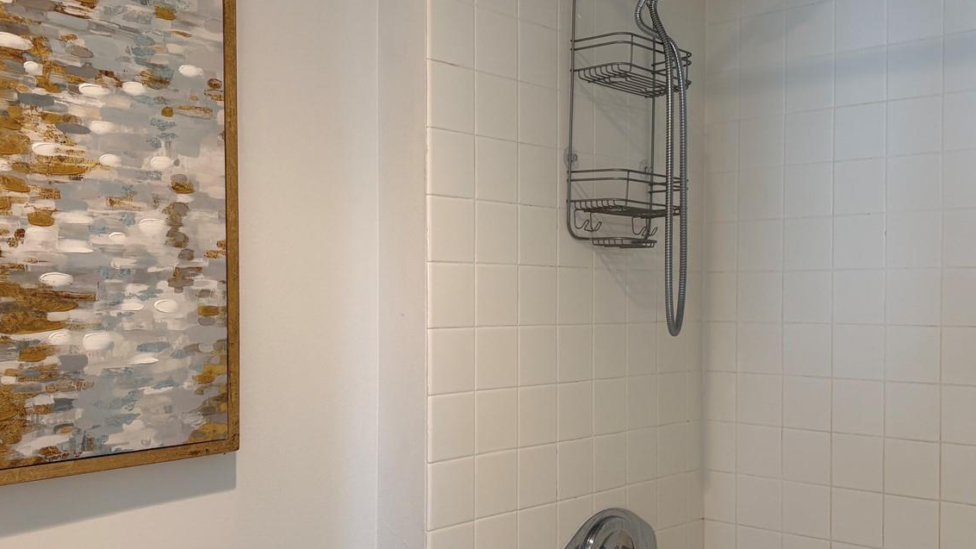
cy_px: 302
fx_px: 1035
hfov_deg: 50.4
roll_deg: -1.2
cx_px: 534
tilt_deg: -0.8
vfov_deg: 29.7
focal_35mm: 40
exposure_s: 1/60
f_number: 1.6
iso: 100
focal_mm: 5.96
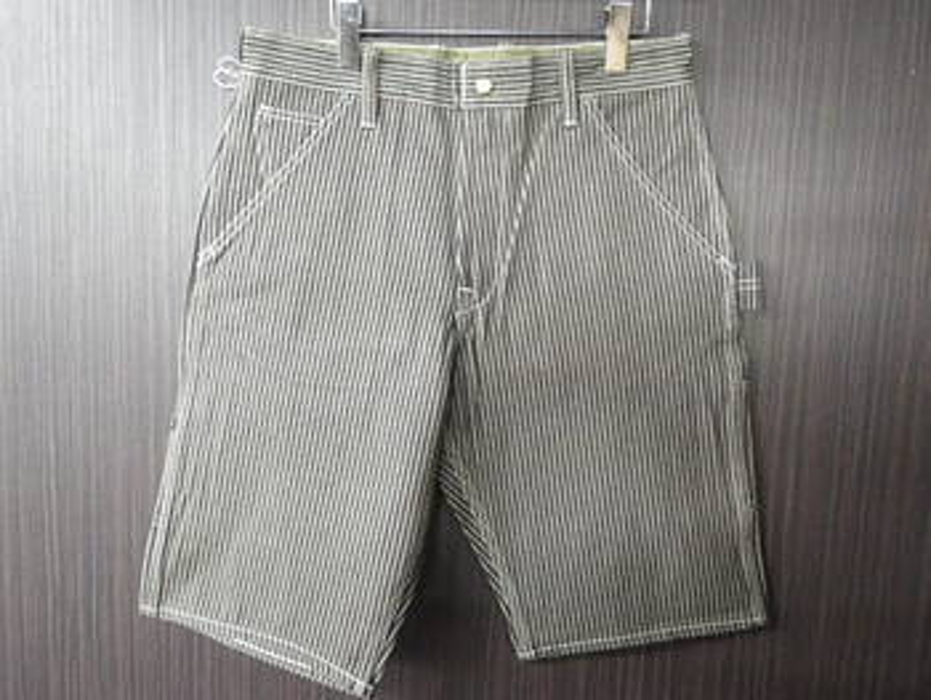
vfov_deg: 49.8
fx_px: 754
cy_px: 350
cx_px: 466
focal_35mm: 28
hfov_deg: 63.4
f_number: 3.5
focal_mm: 5
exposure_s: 1/13
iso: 800
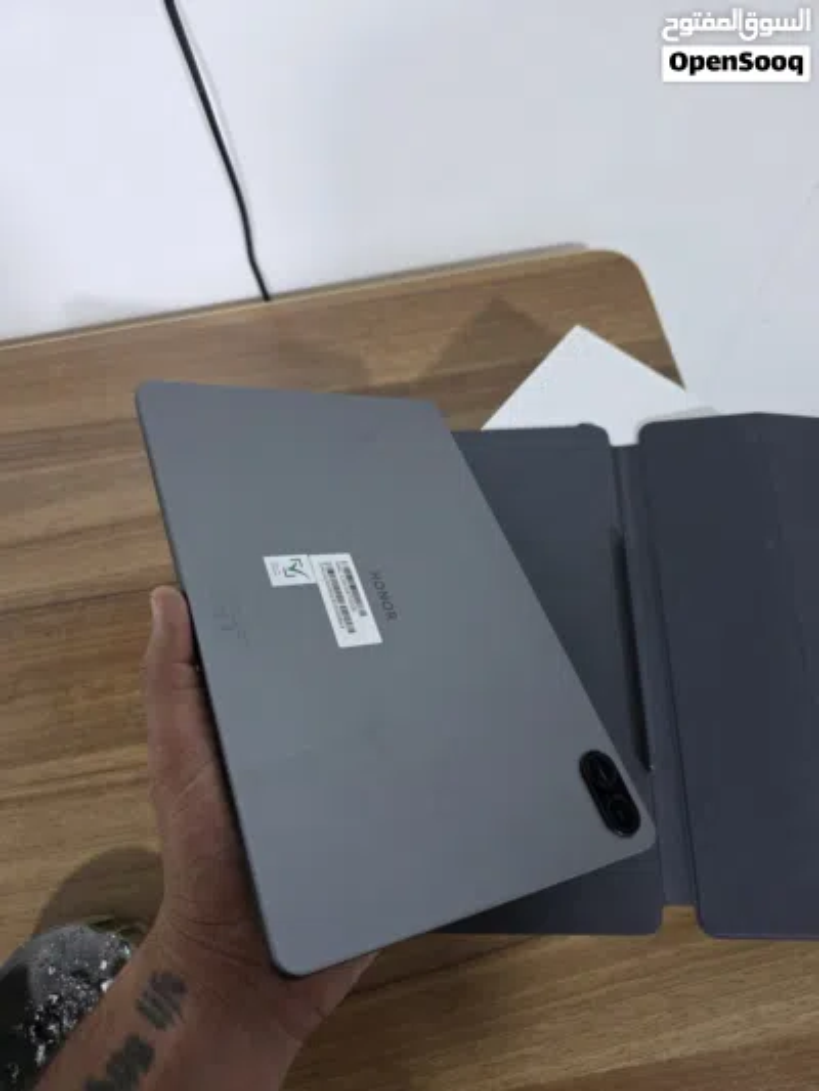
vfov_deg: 73.9
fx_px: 725
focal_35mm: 23
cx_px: 410
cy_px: 546
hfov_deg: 58.9
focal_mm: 6.3
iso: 400
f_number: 1.7
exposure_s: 1/100
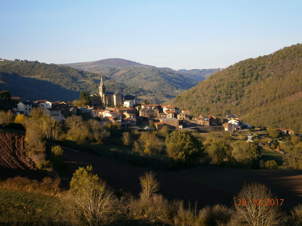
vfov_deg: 20.2
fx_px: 637
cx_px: 151
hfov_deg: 26.7
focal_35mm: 73
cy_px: 113
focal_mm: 13
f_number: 4.4
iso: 80
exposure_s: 1/320
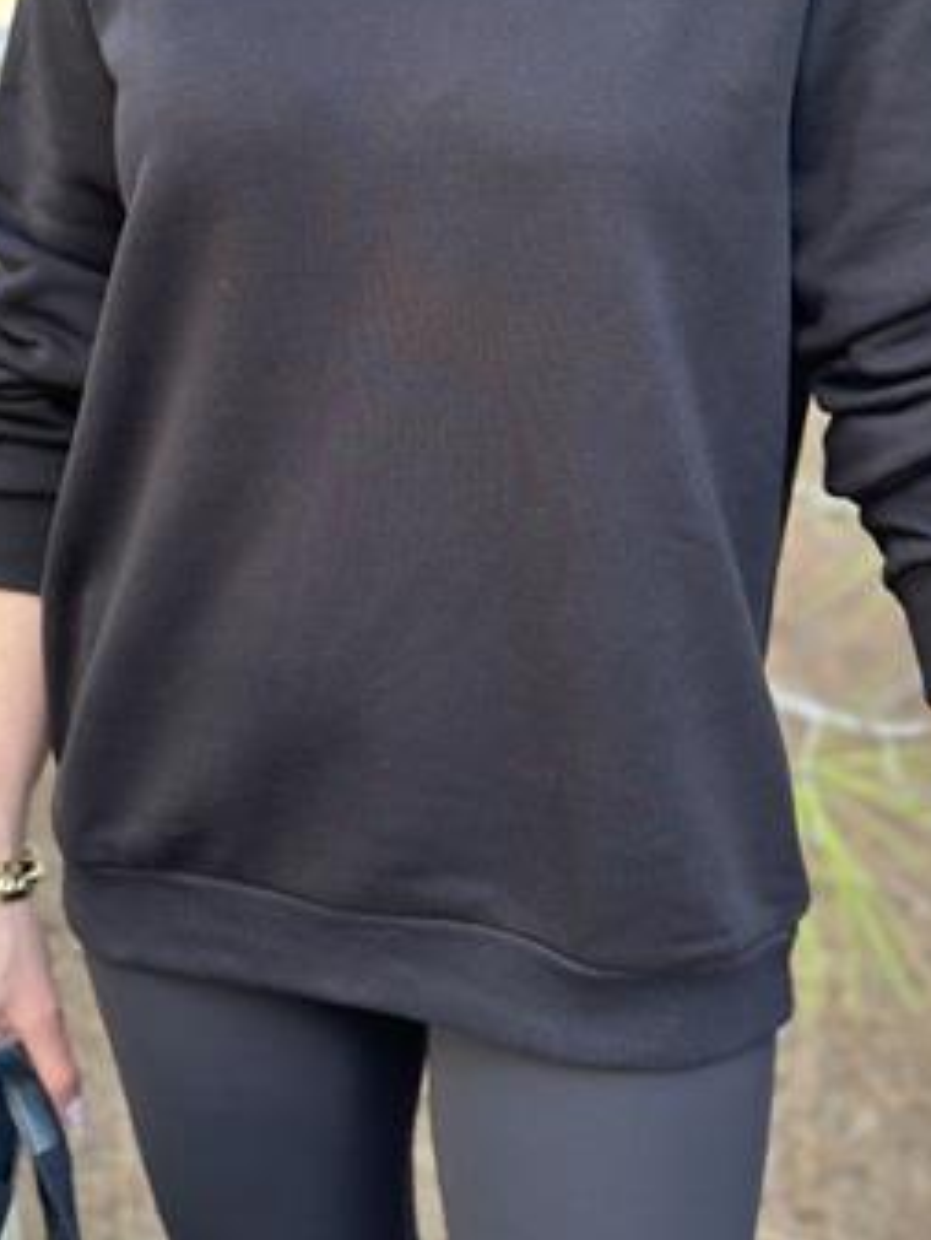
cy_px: 375
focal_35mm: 74
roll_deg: -0.6
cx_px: 460
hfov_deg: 19.9
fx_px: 2652
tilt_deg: -12.4
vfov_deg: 26.1
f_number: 1.78
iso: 125
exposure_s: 1/79
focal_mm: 6.86
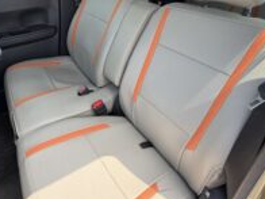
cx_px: 111
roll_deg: -0.1
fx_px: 191
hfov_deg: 68.9
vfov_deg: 52.3
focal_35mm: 25
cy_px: 48
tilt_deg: -23.0
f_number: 2.2
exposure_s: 1/235
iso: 64
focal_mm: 2.22
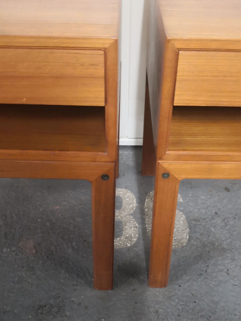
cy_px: 160
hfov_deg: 36.0
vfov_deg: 46.8
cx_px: 120
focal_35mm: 40
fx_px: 371
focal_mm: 3.95
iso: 400
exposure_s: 1/25
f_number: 1.6
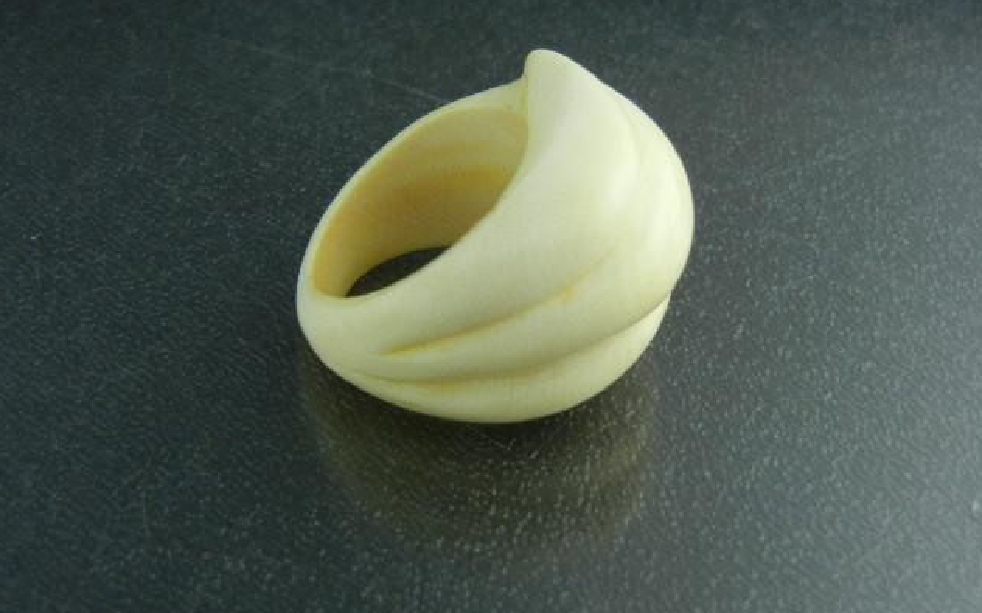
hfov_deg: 28.2
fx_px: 1954
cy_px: 289
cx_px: 491
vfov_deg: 17.9
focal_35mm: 73
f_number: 4.1
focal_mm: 12.2
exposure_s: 1/30.4
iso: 400
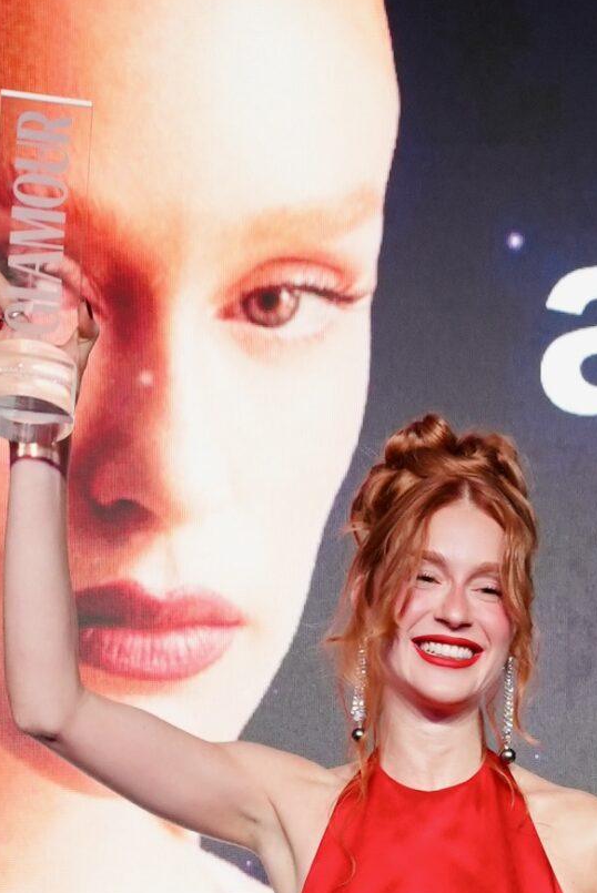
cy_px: 1077
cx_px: 422
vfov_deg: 21.2
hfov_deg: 15.3
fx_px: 2210
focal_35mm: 89
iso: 2500
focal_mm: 28
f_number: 5
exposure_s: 1/160
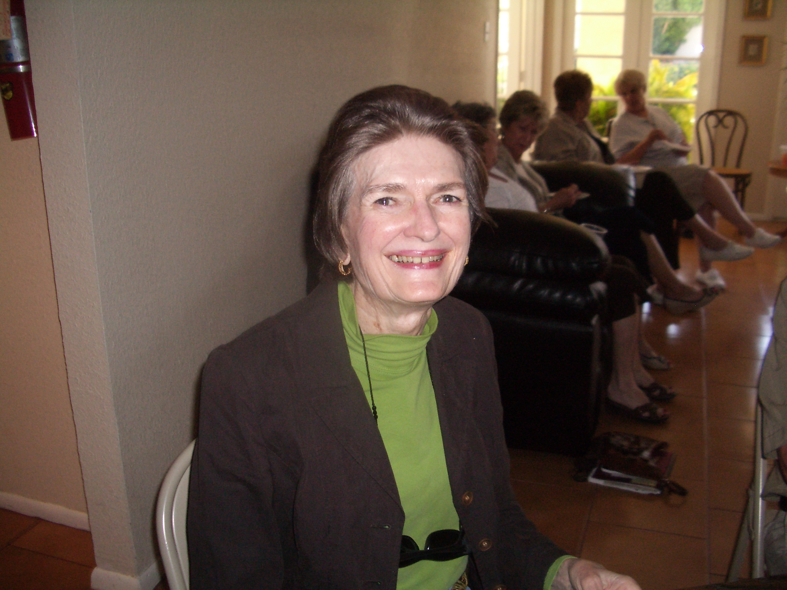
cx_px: 394
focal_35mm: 35
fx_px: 796
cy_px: 295
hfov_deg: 52.6
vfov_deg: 40.7
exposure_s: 1/60
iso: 200
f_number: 2.6
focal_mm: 5.8
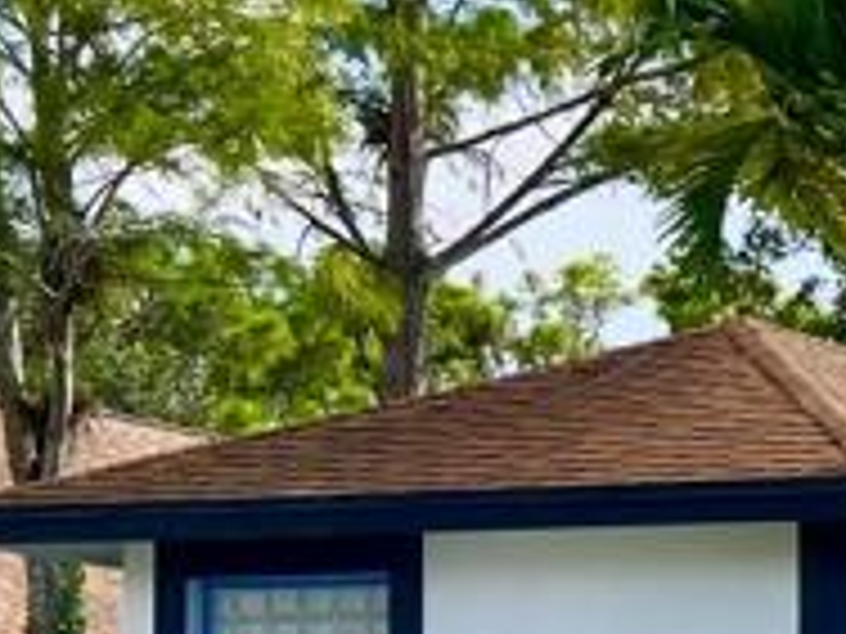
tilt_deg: -0.8
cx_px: 1989
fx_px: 3250
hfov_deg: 12.1
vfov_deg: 10.7
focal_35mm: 133
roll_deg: -0.6
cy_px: 953
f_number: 1.5
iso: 50
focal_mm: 5.7
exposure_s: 1/3257
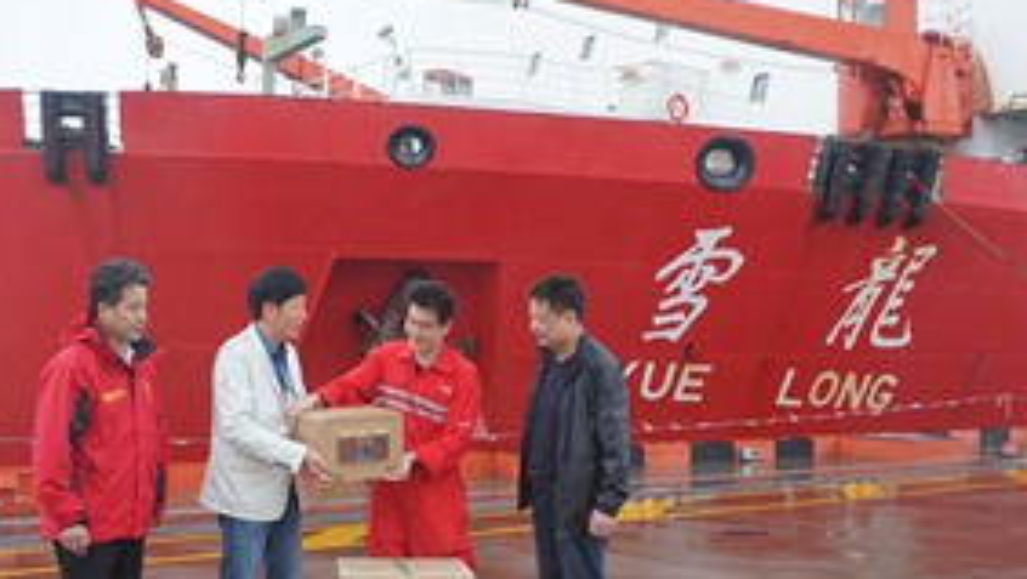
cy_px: 324
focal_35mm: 47
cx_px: 448
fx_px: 1281
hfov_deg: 43.6
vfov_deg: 25.5
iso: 800
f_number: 6.3
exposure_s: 1/250
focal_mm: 22
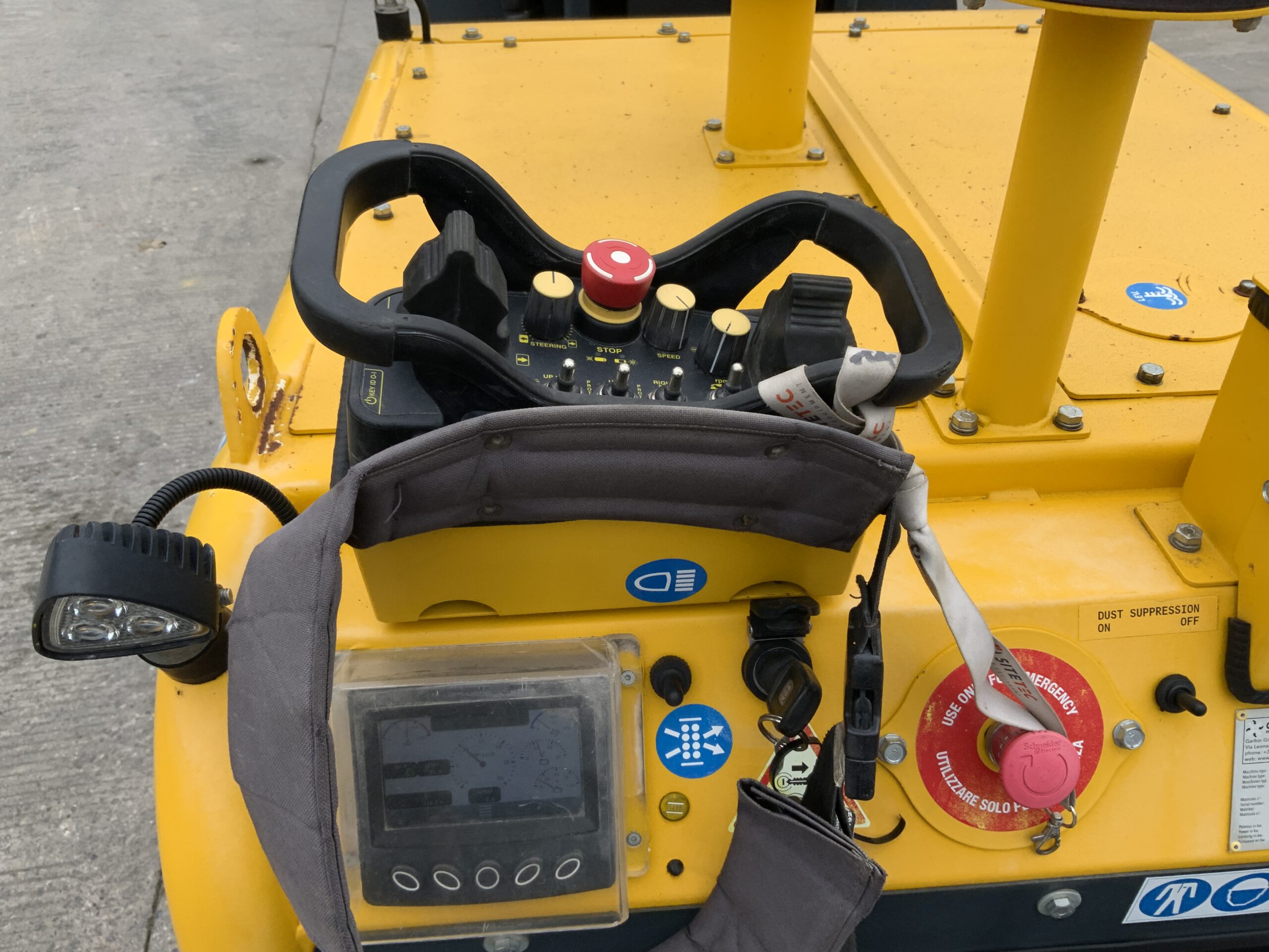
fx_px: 1063
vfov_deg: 48.2
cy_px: 476
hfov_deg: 61.7
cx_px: 634
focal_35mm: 29
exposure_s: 1/792
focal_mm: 3
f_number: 1.8
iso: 16
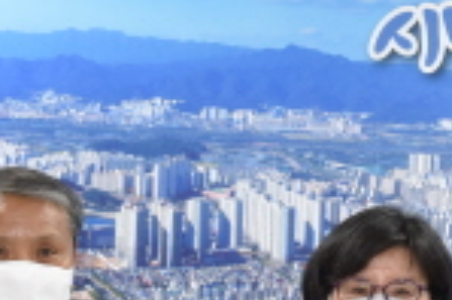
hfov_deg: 12.1
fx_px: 2007
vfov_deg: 8.5
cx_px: 740
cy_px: 239
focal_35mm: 160
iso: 800
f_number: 5
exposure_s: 1/100
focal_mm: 34
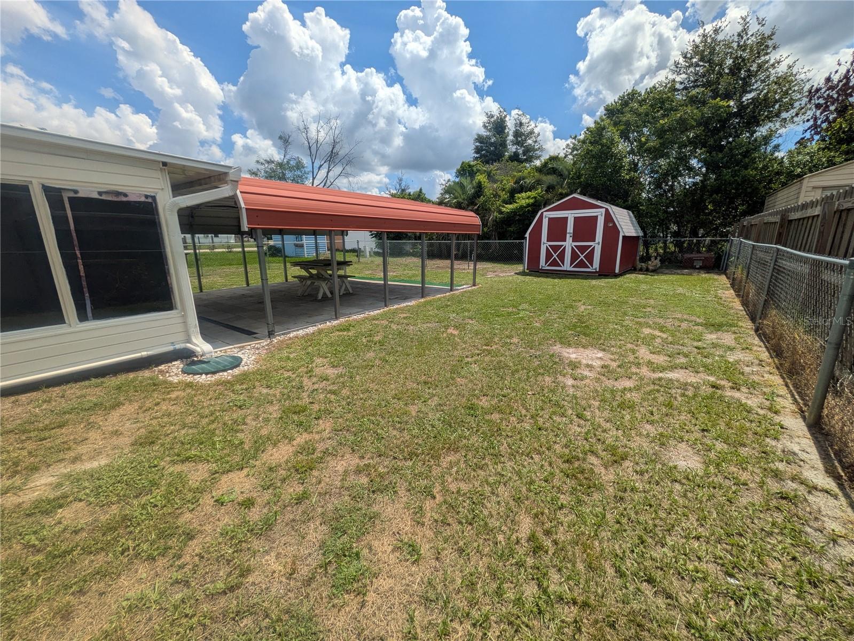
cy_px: 320
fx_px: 345
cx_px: 427
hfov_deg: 102.1
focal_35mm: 14
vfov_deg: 85.7
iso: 46
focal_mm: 1.83
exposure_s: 1/3106
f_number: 2.2
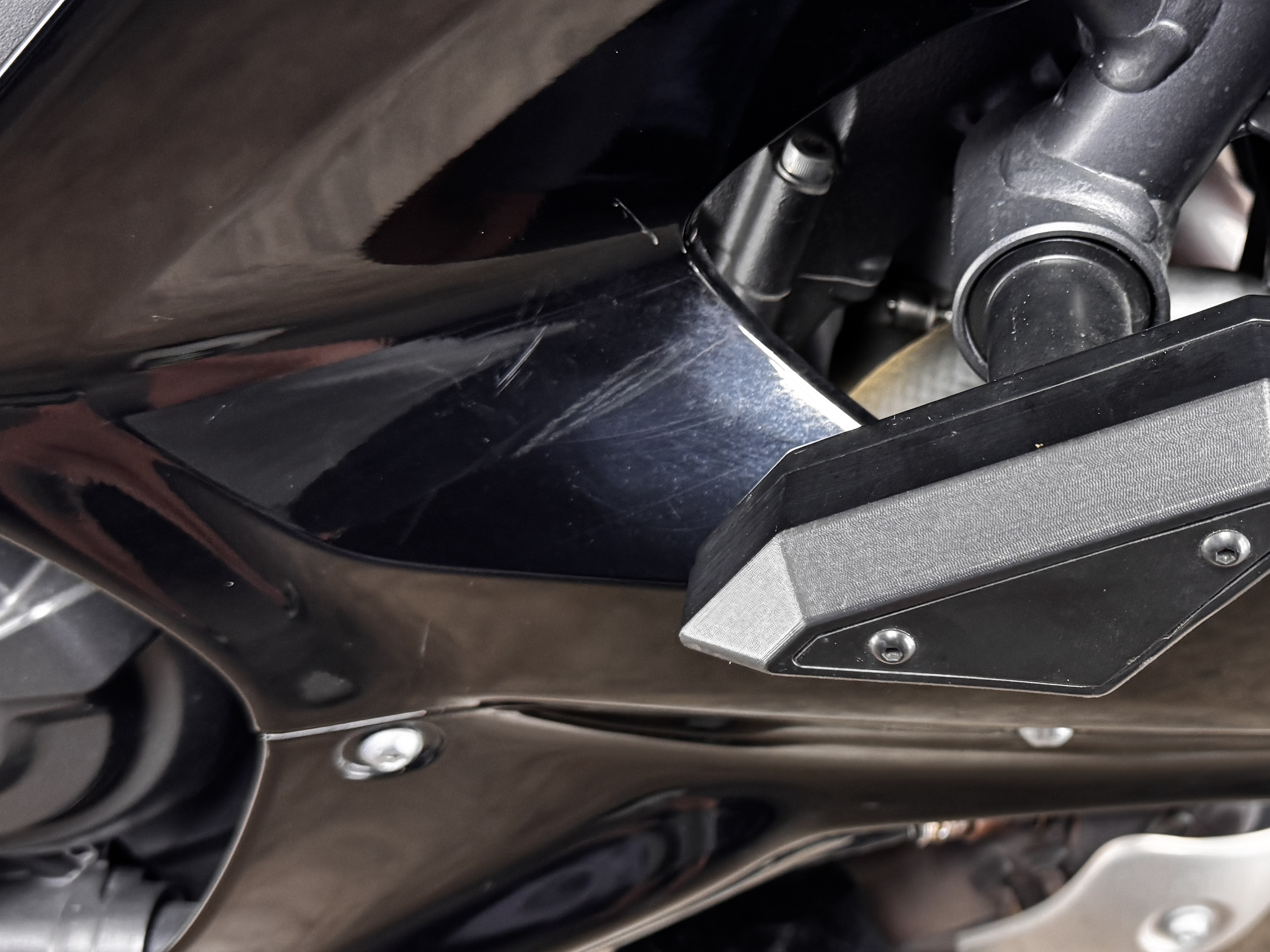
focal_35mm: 49
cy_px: 515
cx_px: 980
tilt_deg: -54.2
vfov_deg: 29.7
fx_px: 1798
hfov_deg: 37.8
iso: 160
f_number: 1.78
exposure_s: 1/60
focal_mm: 6.76
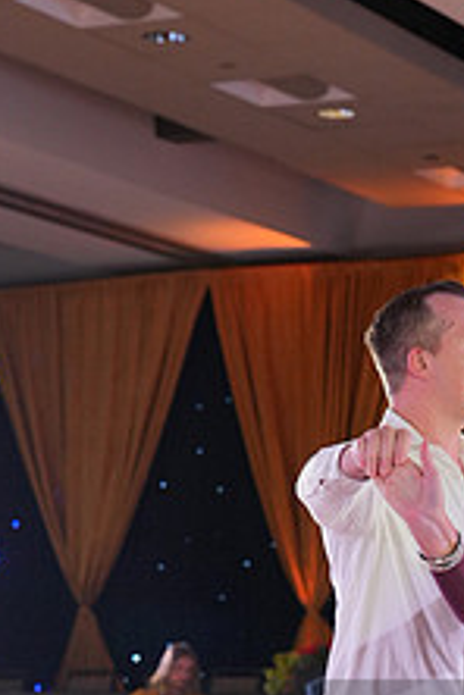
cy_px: 786
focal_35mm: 141
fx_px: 2726
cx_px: 591
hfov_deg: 9.6
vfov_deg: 14.2
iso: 1600
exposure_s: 1/400
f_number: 4
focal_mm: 54
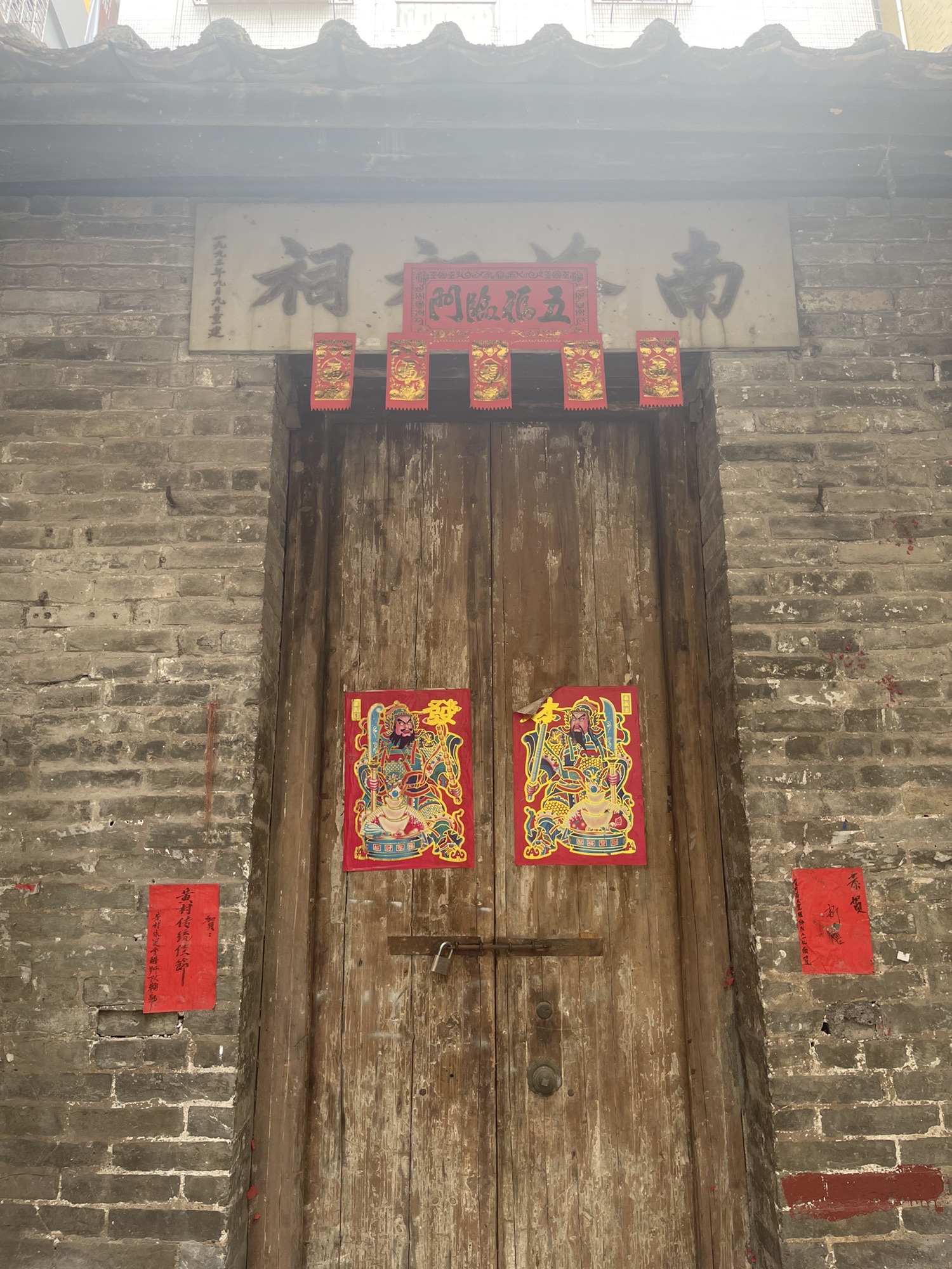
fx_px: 953
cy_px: 634
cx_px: 476
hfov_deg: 53.1
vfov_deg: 67.3
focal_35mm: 26
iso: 32
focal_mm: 5.1
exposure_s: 1/188
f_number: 1.6
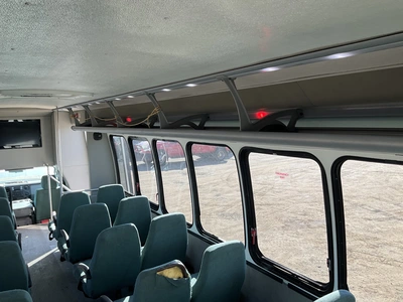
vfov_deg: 48.2
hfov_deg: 61.7
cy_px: 151
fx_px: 338
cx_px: 202
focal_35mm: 29
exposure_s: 1/122
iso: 25
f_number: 1.8
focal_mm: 3
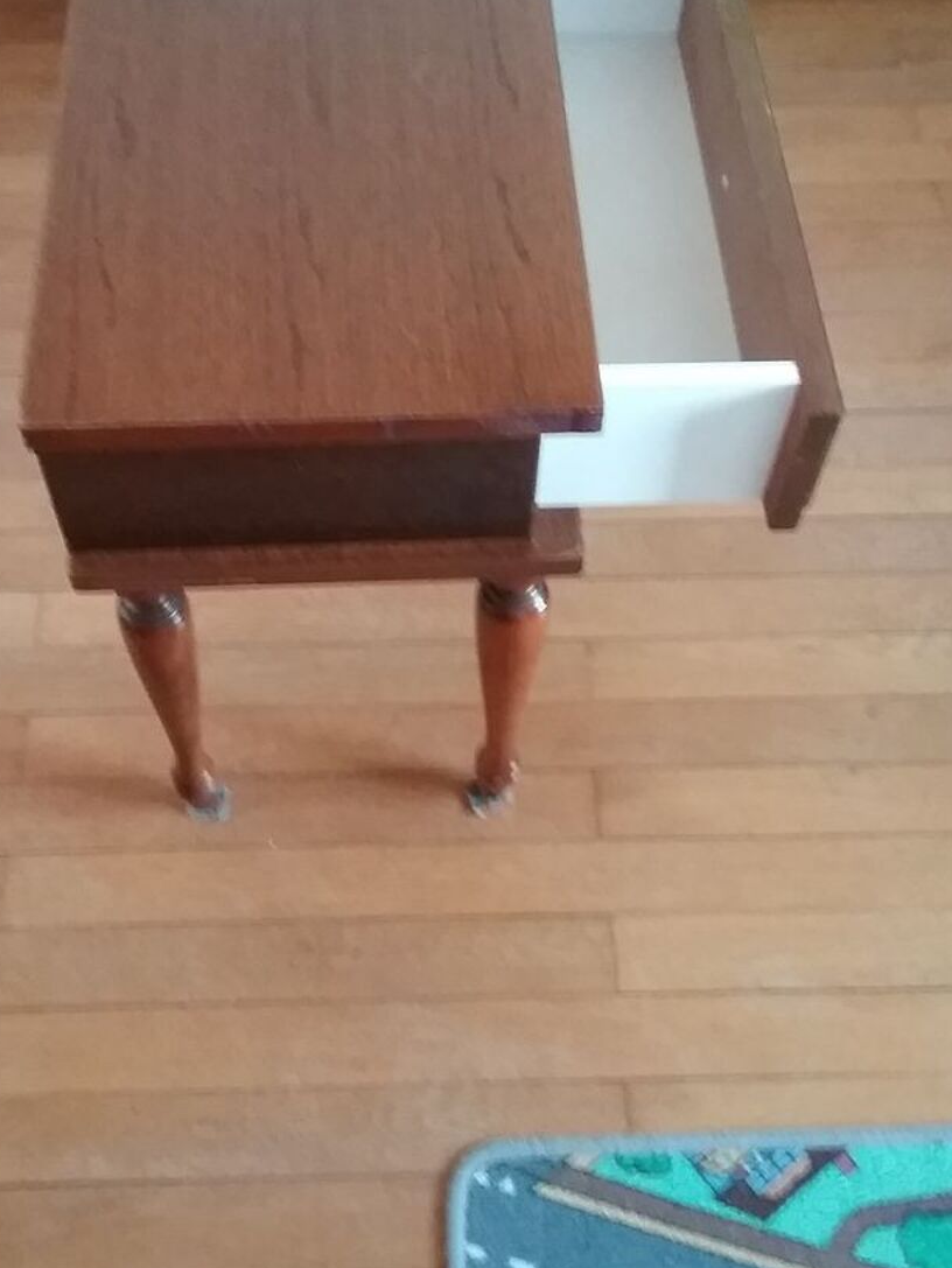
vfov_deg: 48.9
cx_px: 435
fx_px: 1393
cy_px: 565
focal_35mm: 38
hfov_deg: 37.7
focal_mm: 3.3
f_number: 2.2
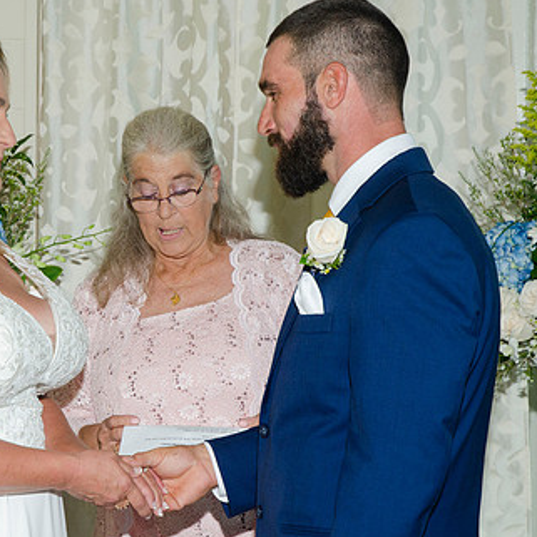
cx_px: 154
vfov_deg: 15.2
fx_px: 2018
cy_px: 251
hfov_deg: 15.1
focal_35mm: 115
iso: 400
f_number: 5.6
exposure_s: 1/125
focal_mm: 50
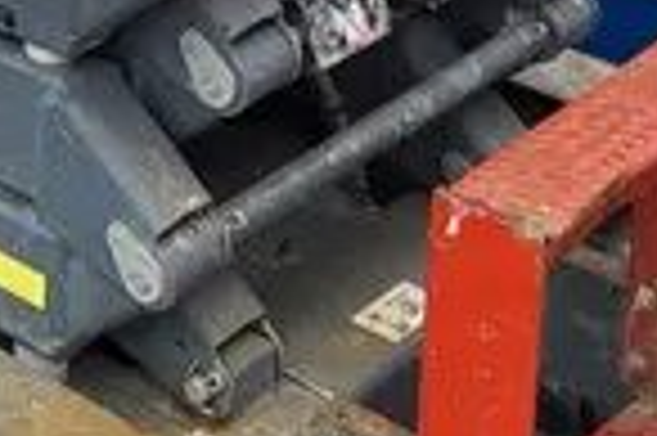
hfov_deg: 14.5
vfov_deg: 9.2
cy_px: -524
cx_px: -171
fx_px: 2479
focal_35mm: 136
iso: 40
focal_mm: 5.4
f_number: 1.8
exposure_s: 1/1380
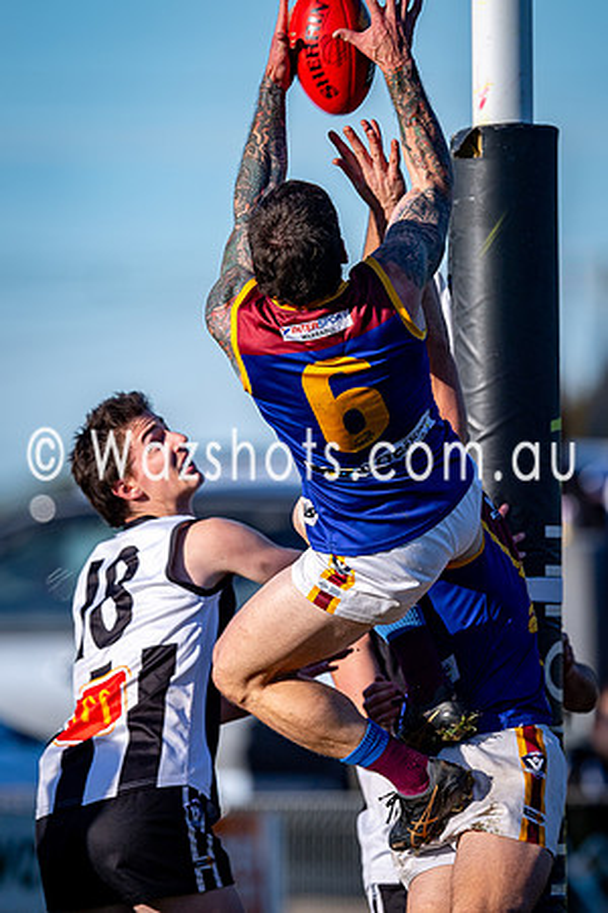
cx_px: 284
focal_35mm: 791
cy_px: 455
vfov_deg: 2.6
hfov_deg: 1.7
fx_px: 20027
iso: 110
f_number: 4
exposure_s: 1/1600
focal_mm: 500
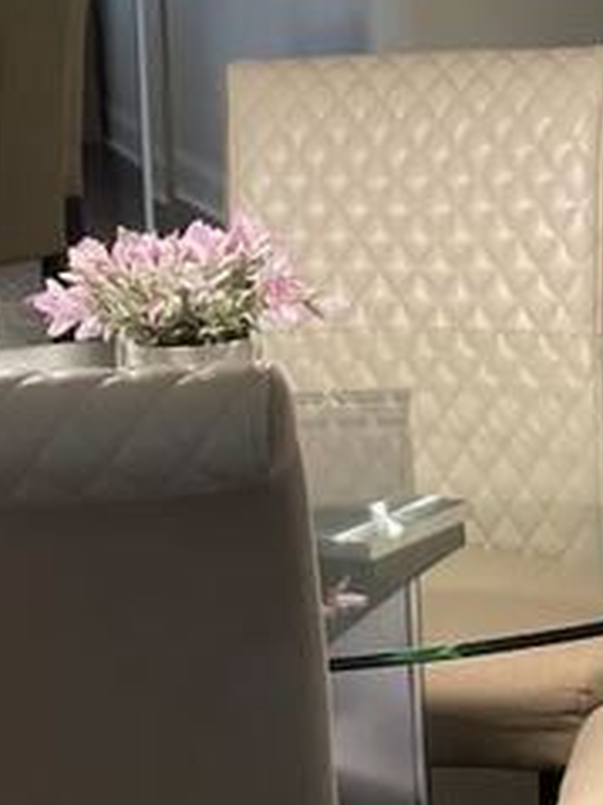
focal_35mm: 134
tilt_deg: -9.3
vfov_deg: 14.7
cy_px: 259
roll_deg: +2.8
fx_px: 3115
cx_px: 93
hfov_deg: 11.0
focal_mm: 7.5
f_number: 2.2
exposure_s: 1/40
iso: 320
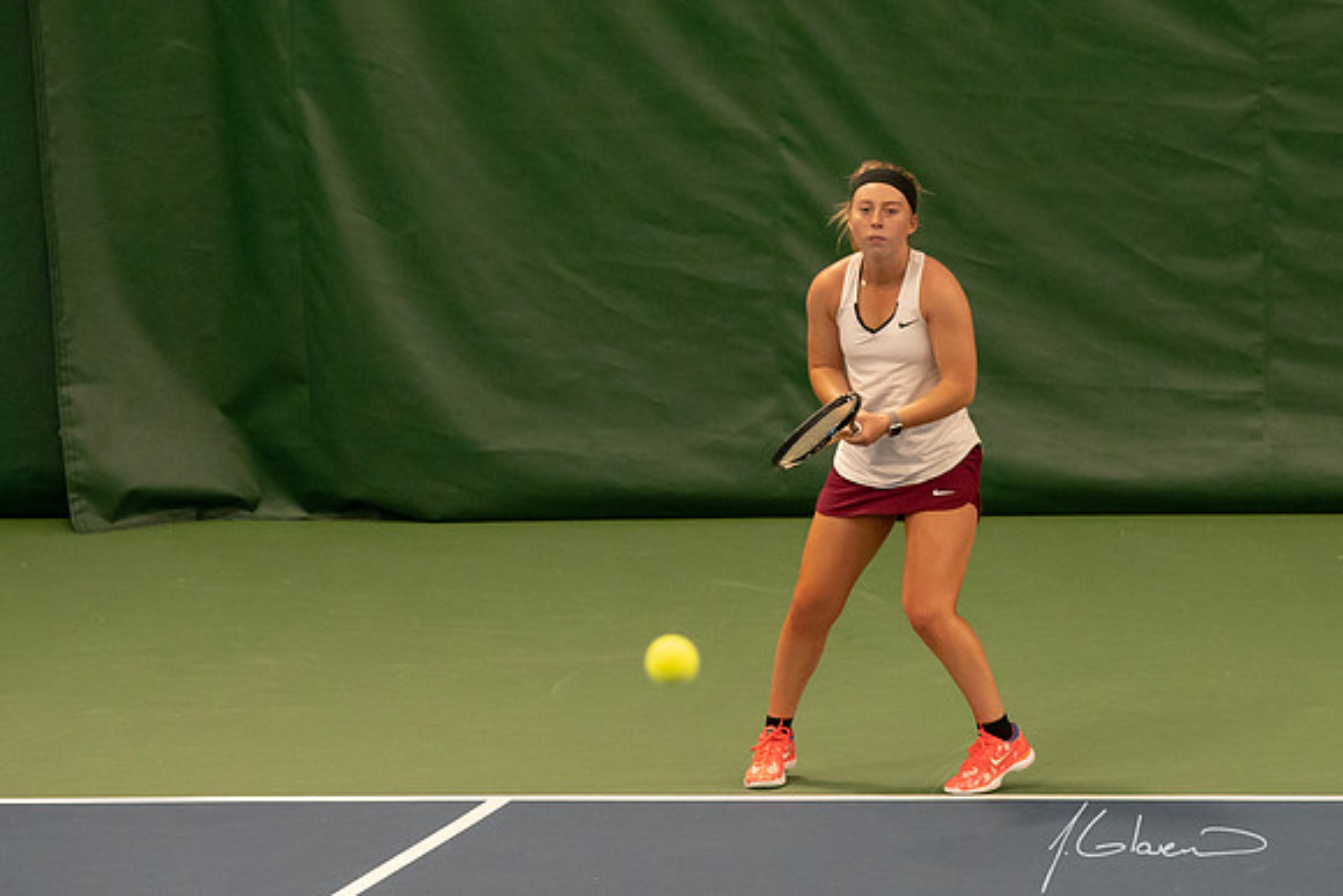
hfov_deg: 5.8
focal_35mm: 355
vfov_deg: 3.9
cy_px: 409
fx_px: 13235
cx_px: 836
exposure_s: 1/250
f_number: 4.5
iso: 6400
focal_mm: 200
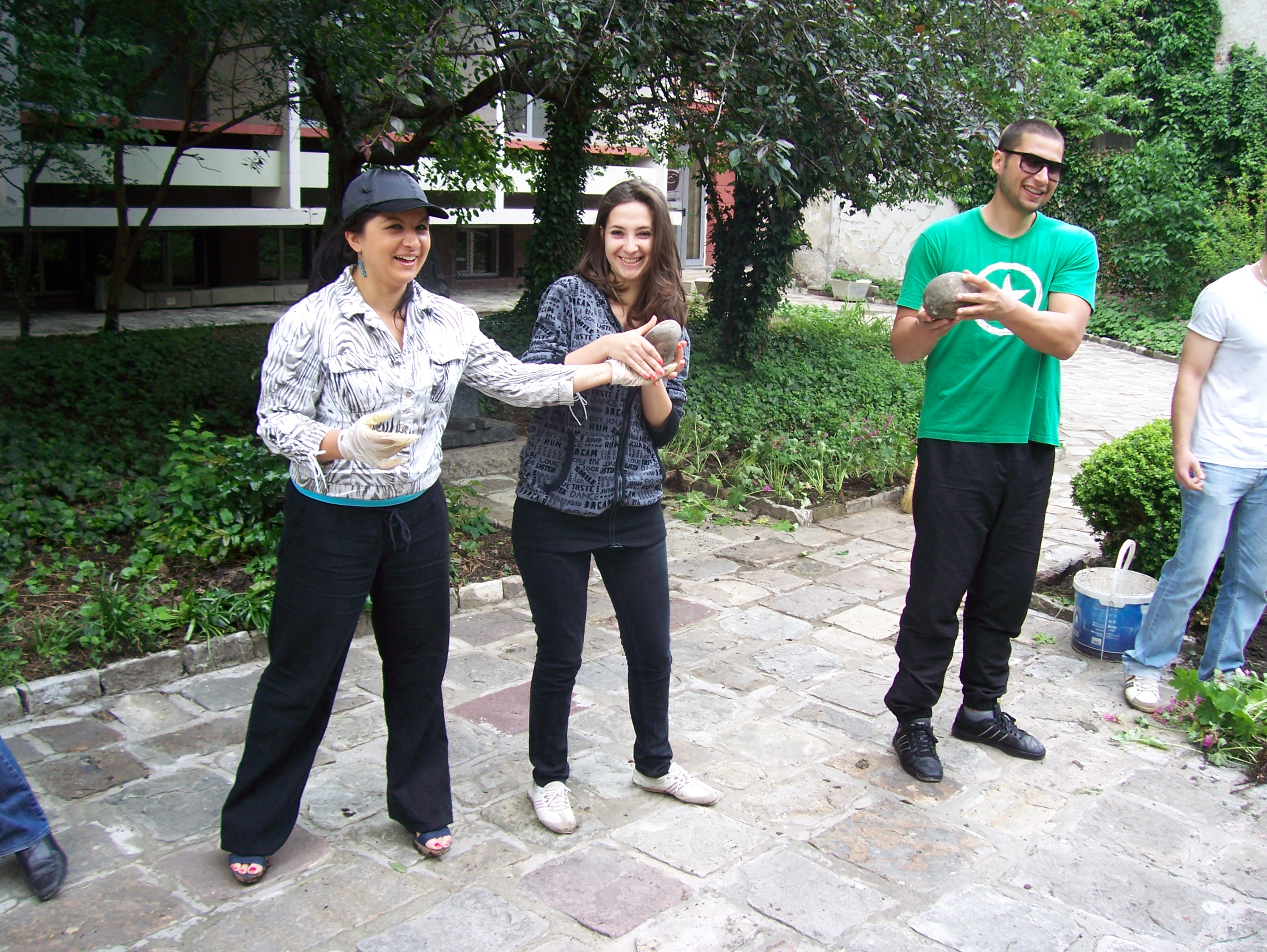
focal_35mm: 34
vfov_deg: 41.8
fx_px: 1245
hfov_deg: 53.9
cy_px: 476
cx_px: 634
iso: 80
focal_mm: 5.6
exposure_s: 1/160
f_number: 2.7
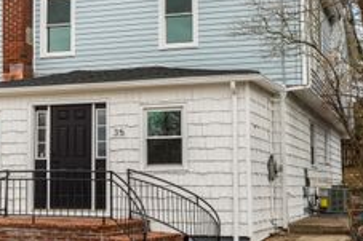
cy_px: 95
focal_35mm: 77
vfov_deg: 17.7
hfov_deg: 26.1
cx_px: 107
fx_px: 776
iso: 200
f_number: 9
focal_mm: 35
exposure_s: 1/20
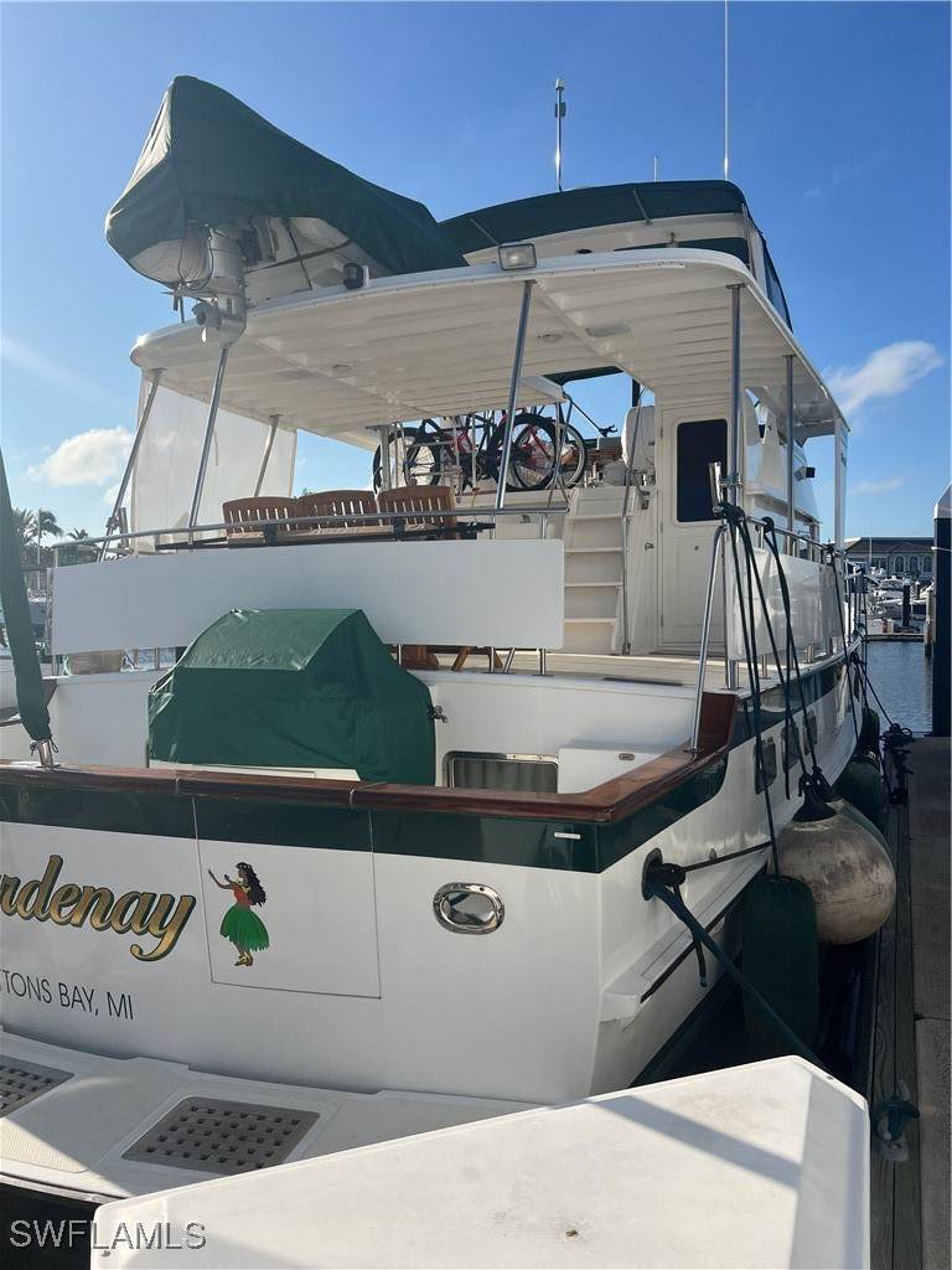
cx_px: 476
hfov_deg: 53.1
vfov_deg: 67.3
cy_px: 635
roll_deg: -1.1
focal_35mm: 26
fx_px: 953
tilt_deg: -0.1
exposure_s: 1/5587
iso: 50
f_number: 1.5
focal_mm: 5.7
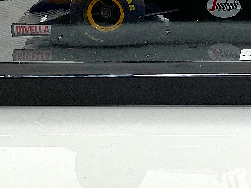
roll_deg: +0.4
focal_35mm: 162
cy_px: 14
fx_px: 1175
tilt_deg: -11.4
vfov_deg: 9.1
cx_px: 279
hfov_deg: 12.0
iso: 40
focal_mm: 6
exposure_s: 1/99
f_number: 2
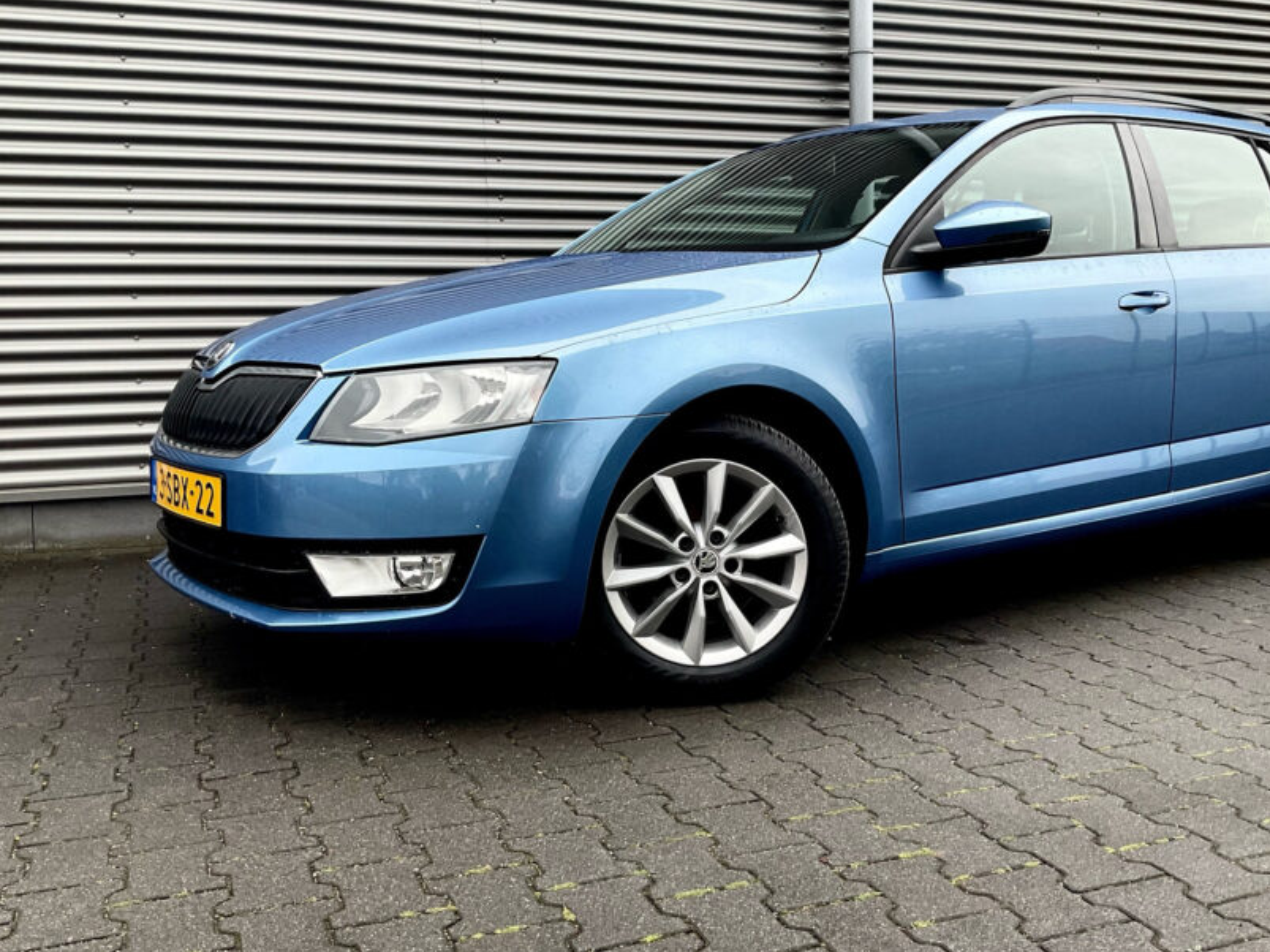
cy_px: 427
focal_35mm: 37
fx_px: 1357
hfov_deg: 50.0
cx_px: 734
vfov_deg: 38.6
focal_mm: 3
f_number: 1.8
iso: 50
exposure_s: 1/100
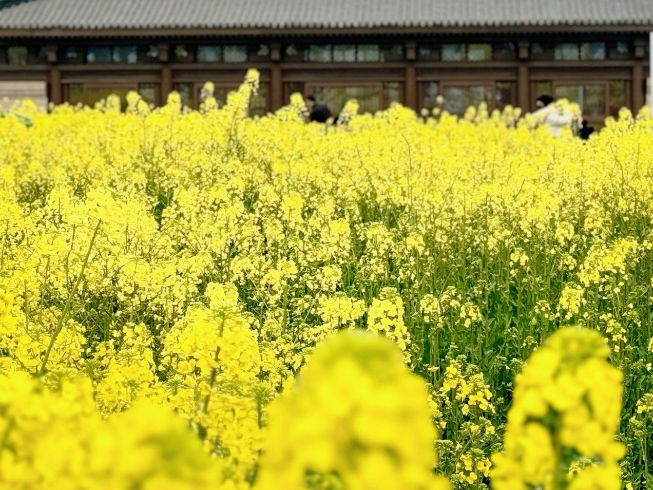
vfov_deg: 14.3
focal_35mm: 103
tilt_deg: +1.3
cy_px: 71
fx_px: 1943
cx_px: 315
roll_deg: +0.8
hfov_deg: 19.1
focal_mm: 6.86
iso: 64
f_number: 1.78
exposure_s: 1/739
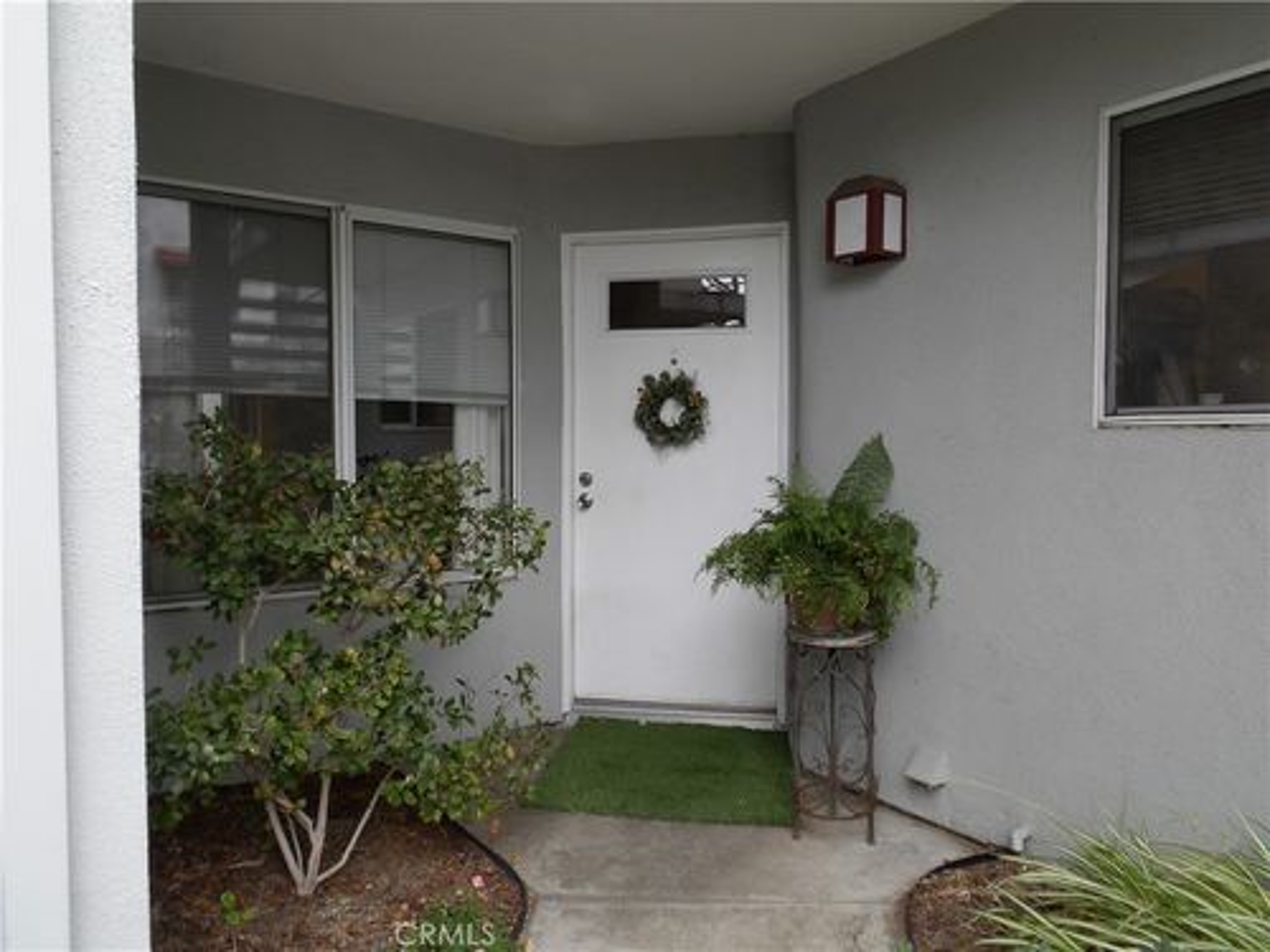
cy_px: 476
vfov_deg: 58.9
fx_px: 844
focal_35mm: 23
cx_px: 635
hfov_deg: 73.9
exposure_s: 1/93
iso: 100
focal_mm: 4.2
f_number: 4.1
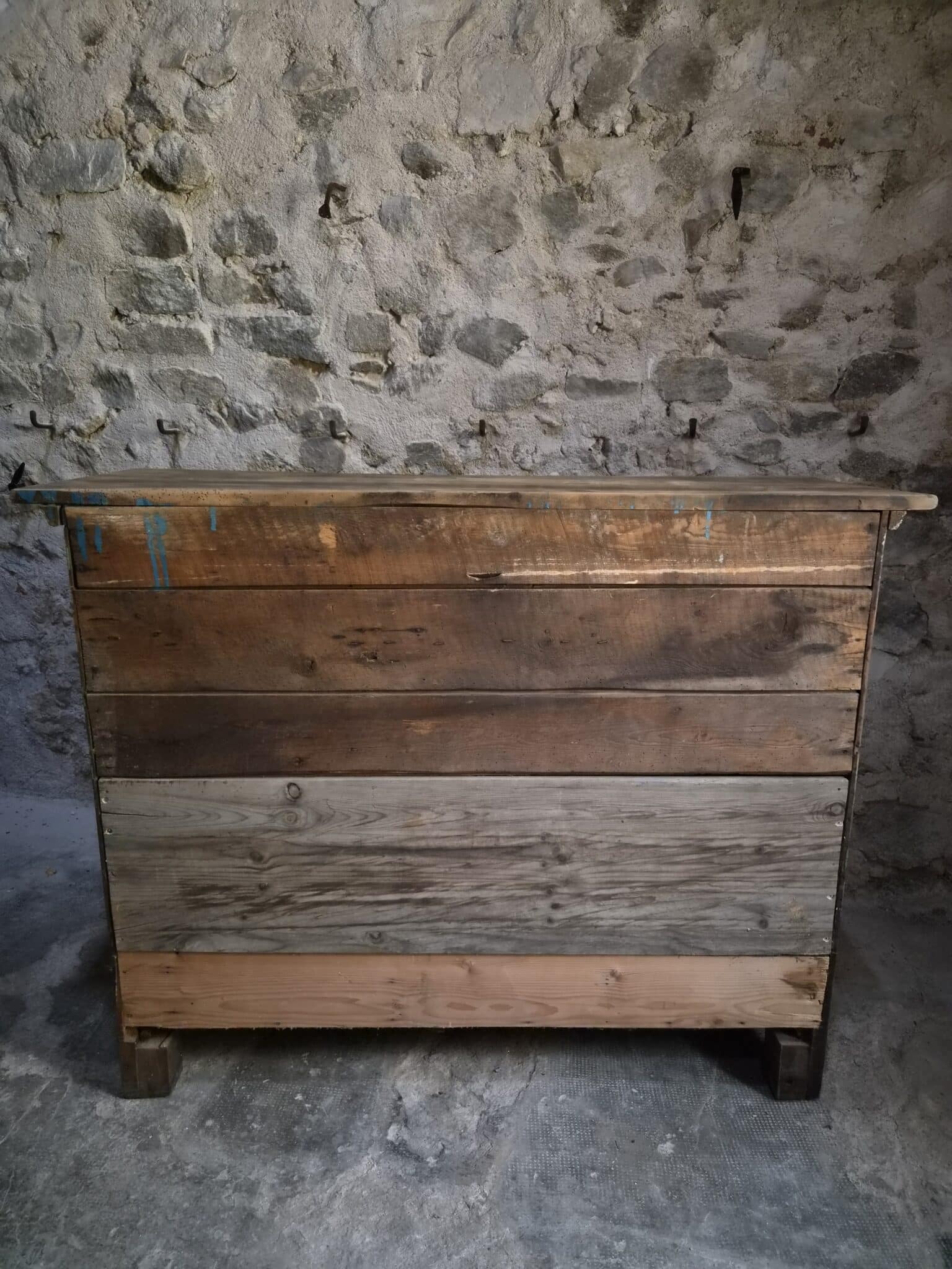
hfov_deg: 58.9
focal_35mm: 23
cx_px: 476
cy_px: 634
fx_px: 843
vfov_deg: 73.9
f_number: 1.8
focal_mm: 5.4
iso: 2000
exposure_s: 1/100
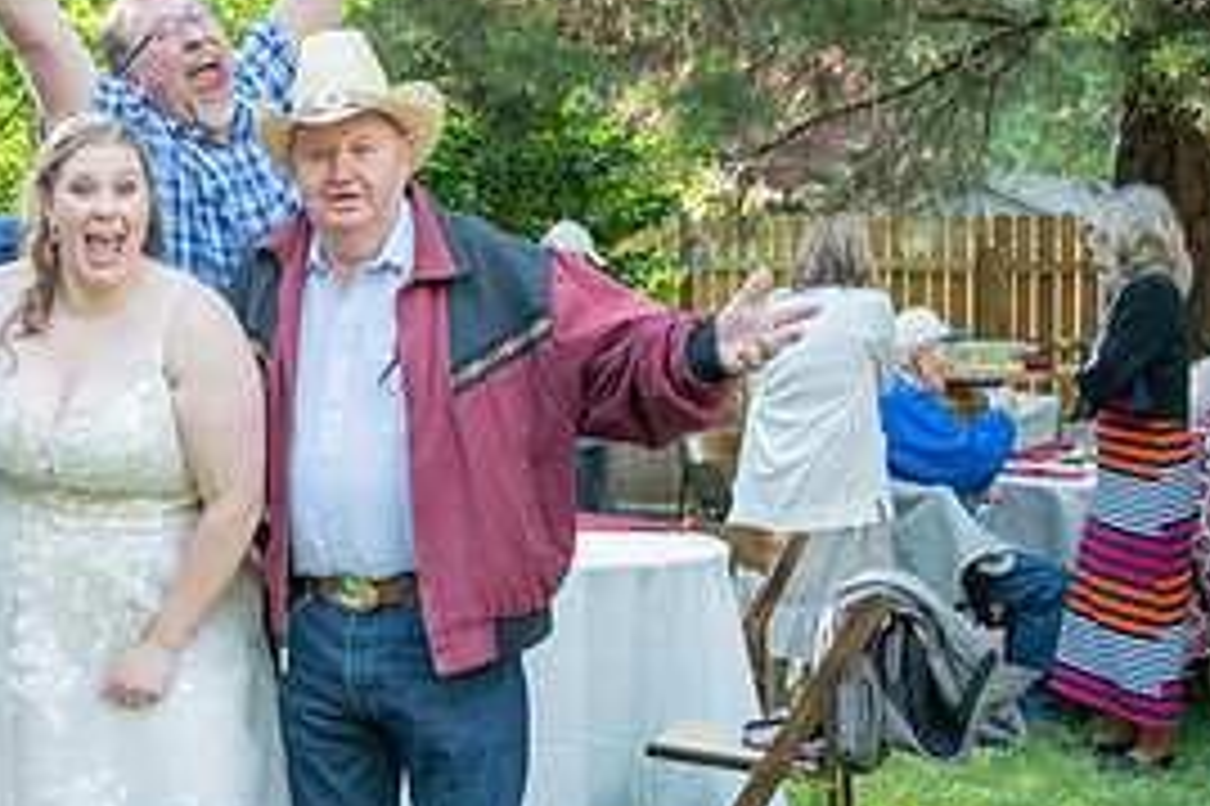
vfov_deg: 19.7
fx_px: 2318
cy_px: 367
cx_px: 63
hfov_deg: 27.9
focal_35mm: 69
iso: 1250
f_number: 4
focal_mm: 32
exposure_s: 1/320
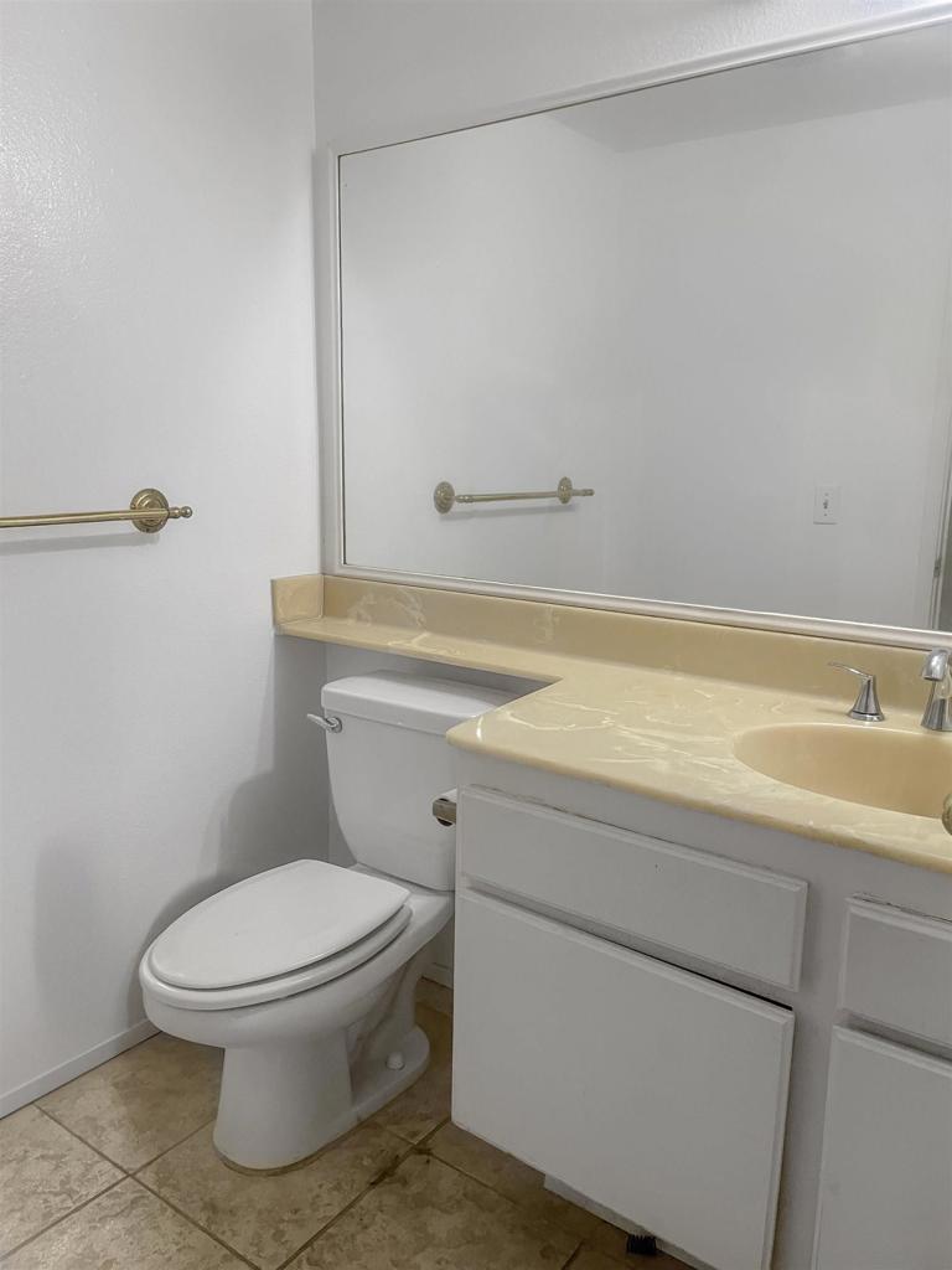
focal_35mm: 26
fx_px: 953
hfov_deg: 53.1
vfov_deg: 67.3
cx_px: 476
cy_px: 635
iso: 200
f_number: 1.6
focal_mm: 4.2
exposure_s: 1/60
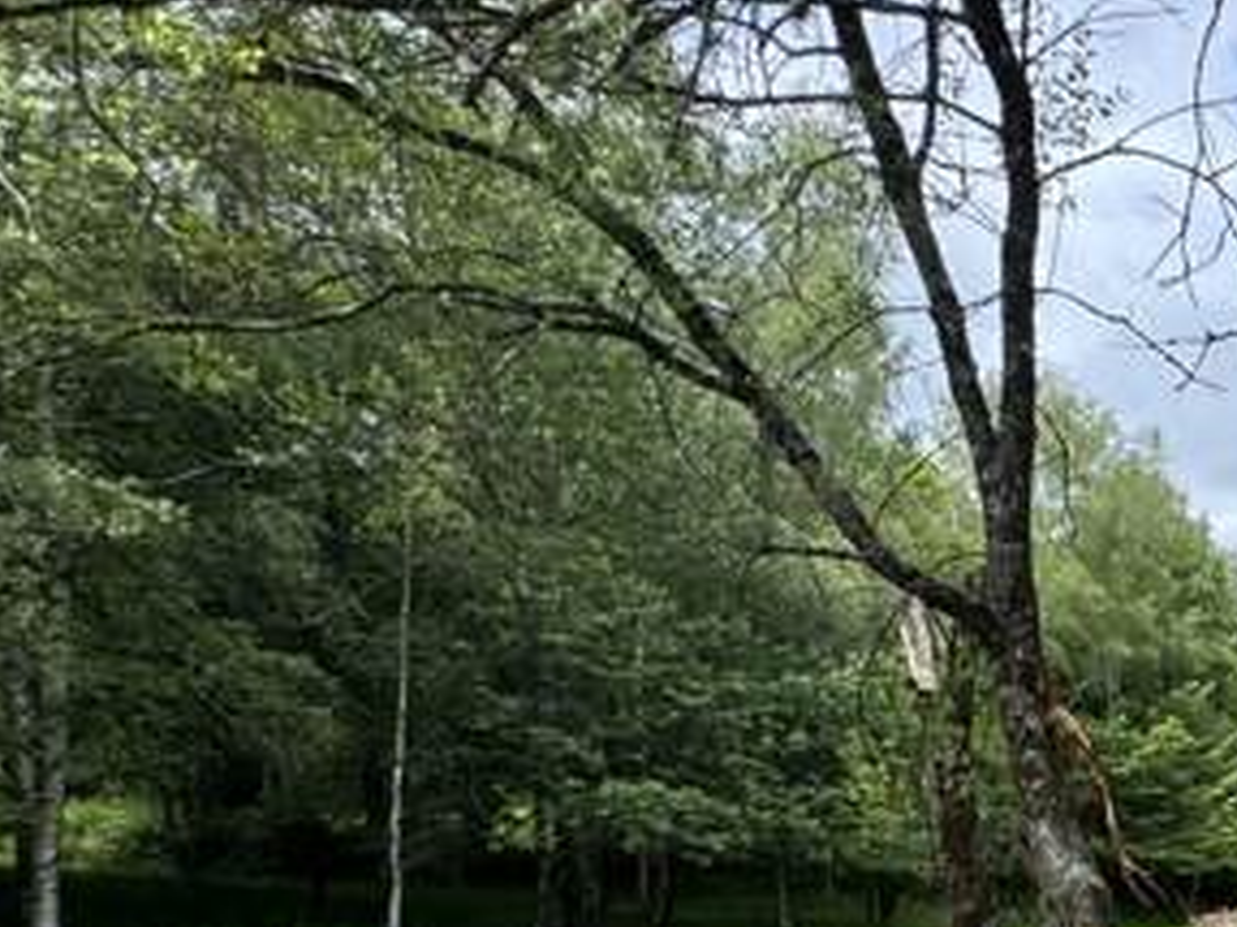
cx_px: 1573
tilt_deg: -5.7
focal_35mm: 39
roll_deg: +1.0
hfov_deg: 34.9
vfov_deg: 33.0
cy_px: 974
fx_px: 1393
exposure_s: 1/525
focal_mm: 2.22
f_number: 2.2
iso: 40
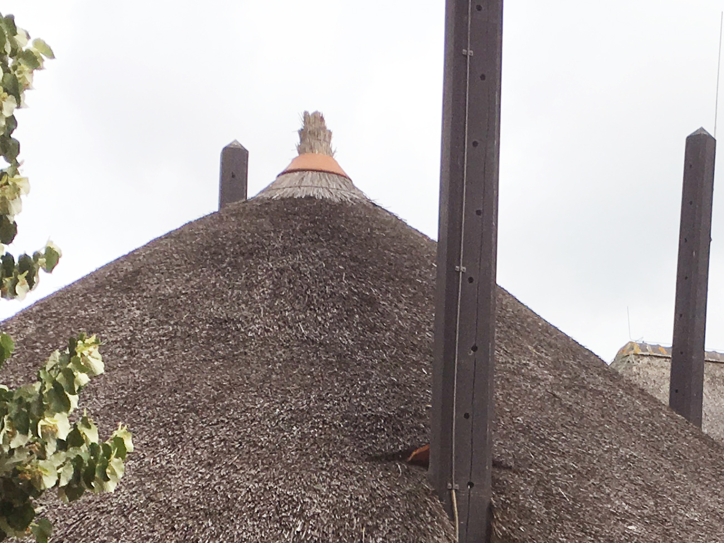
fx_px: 1882
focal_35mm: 90
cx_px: 566
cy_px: 673
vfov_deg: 15.7
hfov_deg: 21.5
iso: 25
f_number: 2.2
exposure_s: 1/1115
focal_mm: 4.15
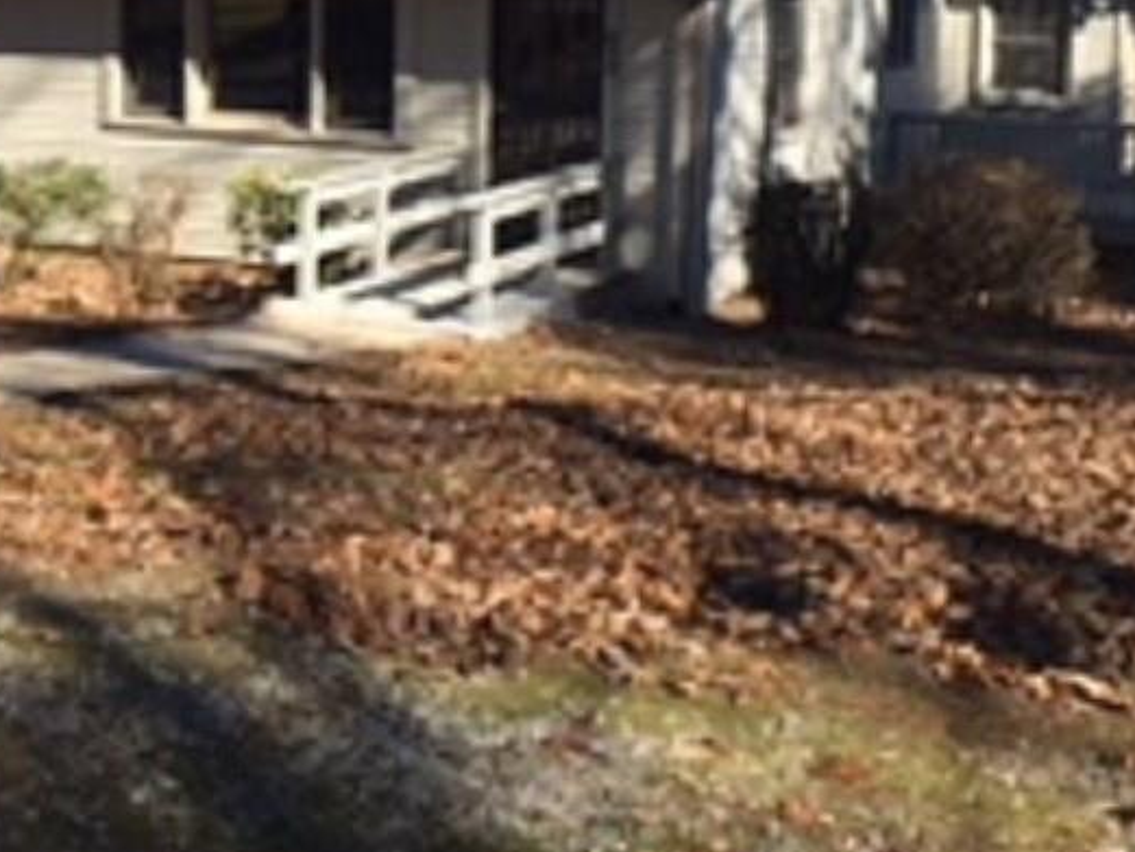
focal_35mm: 57
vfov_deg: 25.2
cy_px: 153
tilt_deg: -6.3
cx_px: 283
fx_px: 1869
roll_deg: -0.2
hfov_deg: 33.1
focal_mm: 4.15
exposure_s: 1/1319
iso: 32
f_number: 2.2
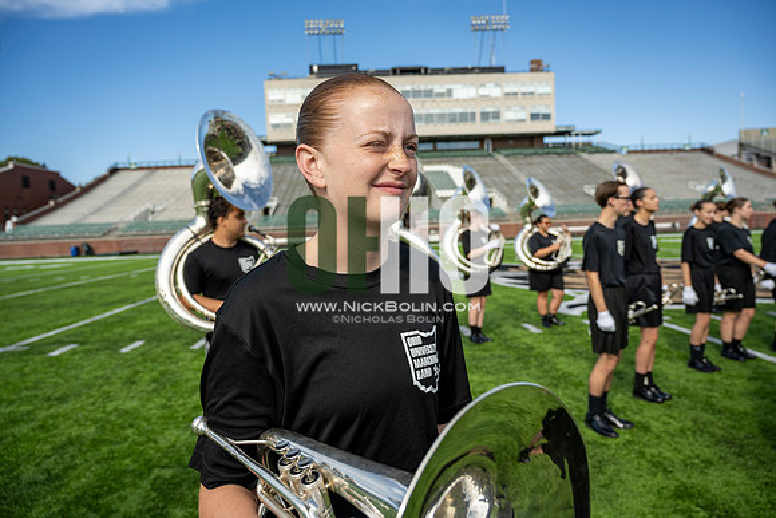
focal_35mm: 24
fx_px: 517
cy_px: 259
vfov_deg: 53.2
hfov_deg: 73.7
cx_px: 388
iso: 64
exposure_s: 1/250
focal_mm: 24
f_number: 4.5
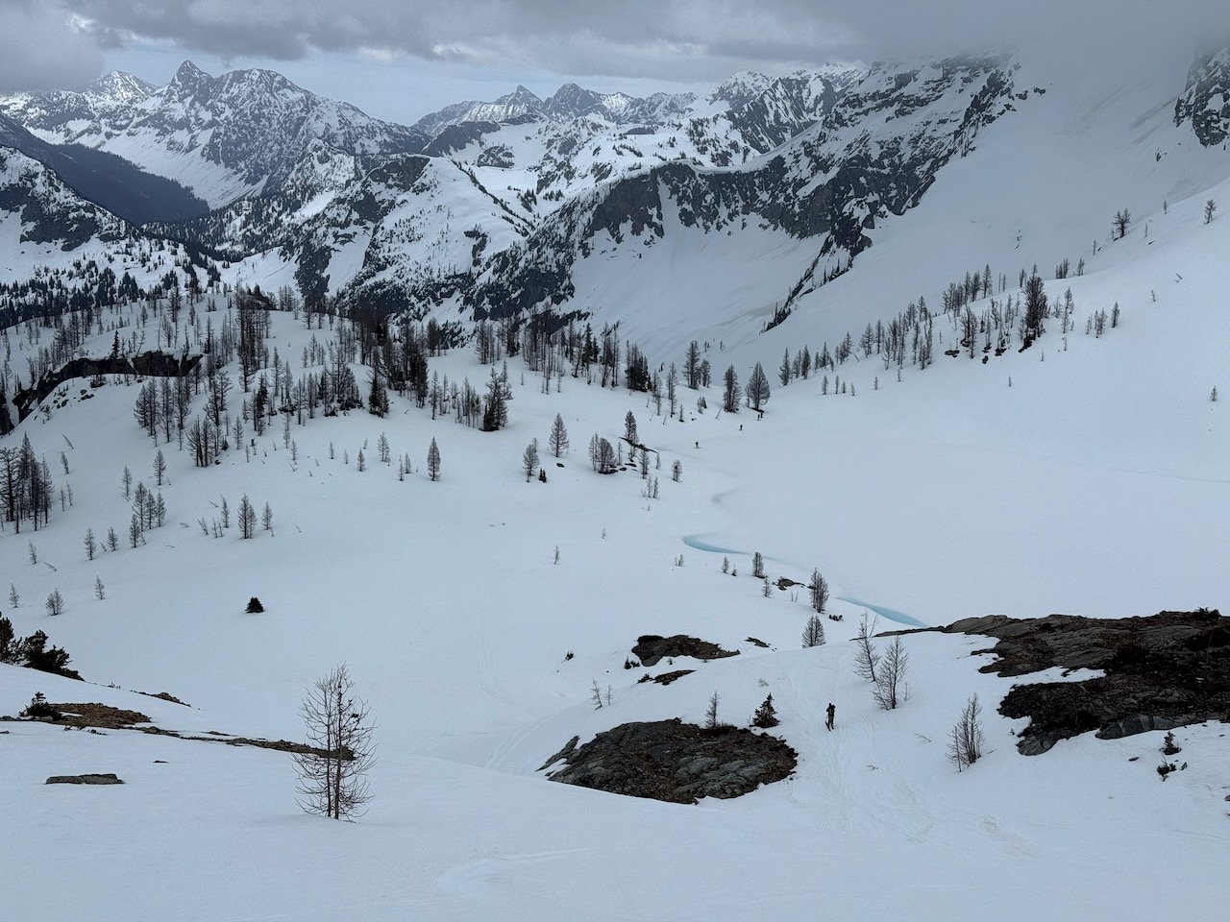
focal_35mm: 48
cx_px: 615
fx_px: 1706
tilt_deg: -12.9
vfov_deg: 30.3
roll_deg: -1.1
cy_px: 461
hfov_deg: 39.7
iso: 64
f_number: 1.78
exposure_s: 1/4329
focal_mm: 6.76
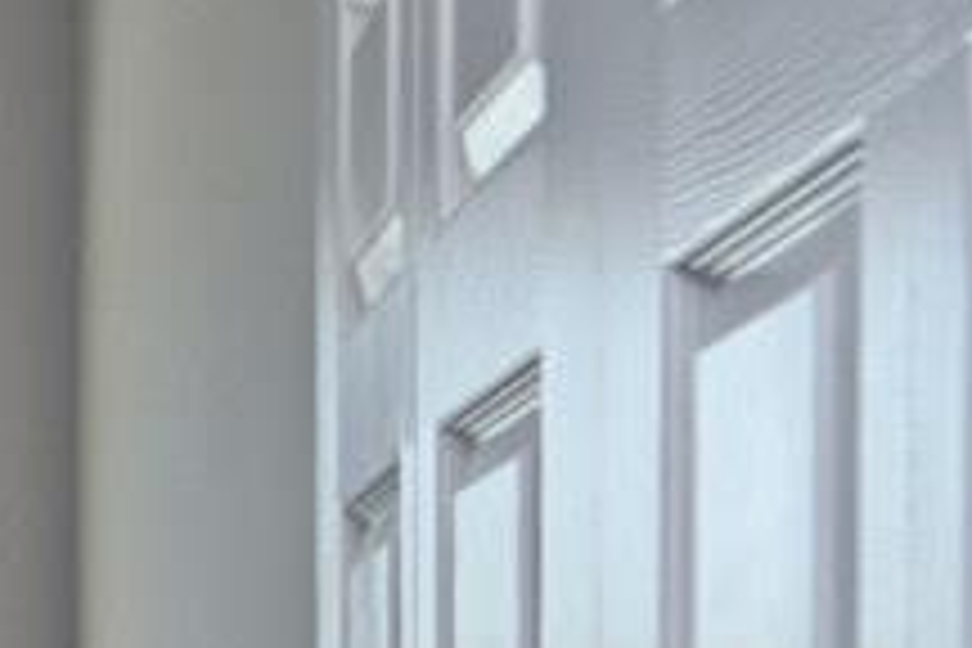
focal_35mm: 97
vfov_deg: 13.2
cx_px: -2286
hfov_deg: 10.1
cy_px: 1012
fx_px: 2619
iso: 125
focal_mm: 14
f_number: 5.6
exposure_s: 1/125
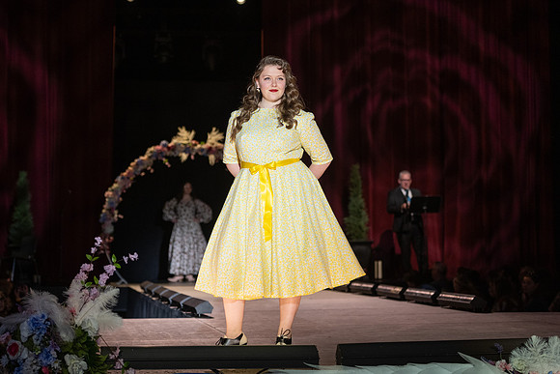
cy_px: 167
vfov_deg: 15.5
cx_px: 264
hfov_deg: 23.1
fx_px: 1373
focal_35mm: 88
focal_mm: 70
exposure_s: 1/800
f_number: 2.8
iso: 640
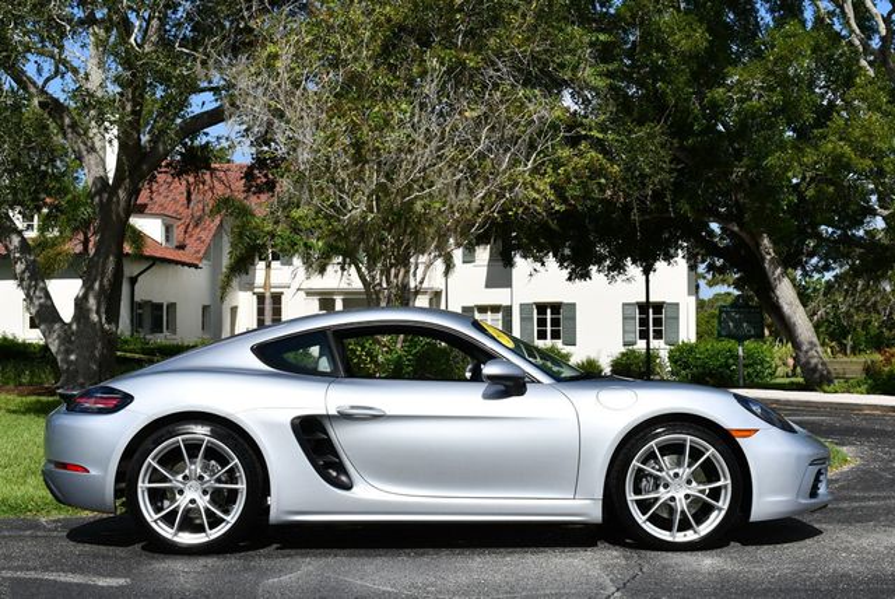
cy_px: 300
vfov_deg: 23.4
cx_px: 448
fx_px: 1443
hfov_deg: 34.5
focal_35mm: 58
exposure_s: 1/400
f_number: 10
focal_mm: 29
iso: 100
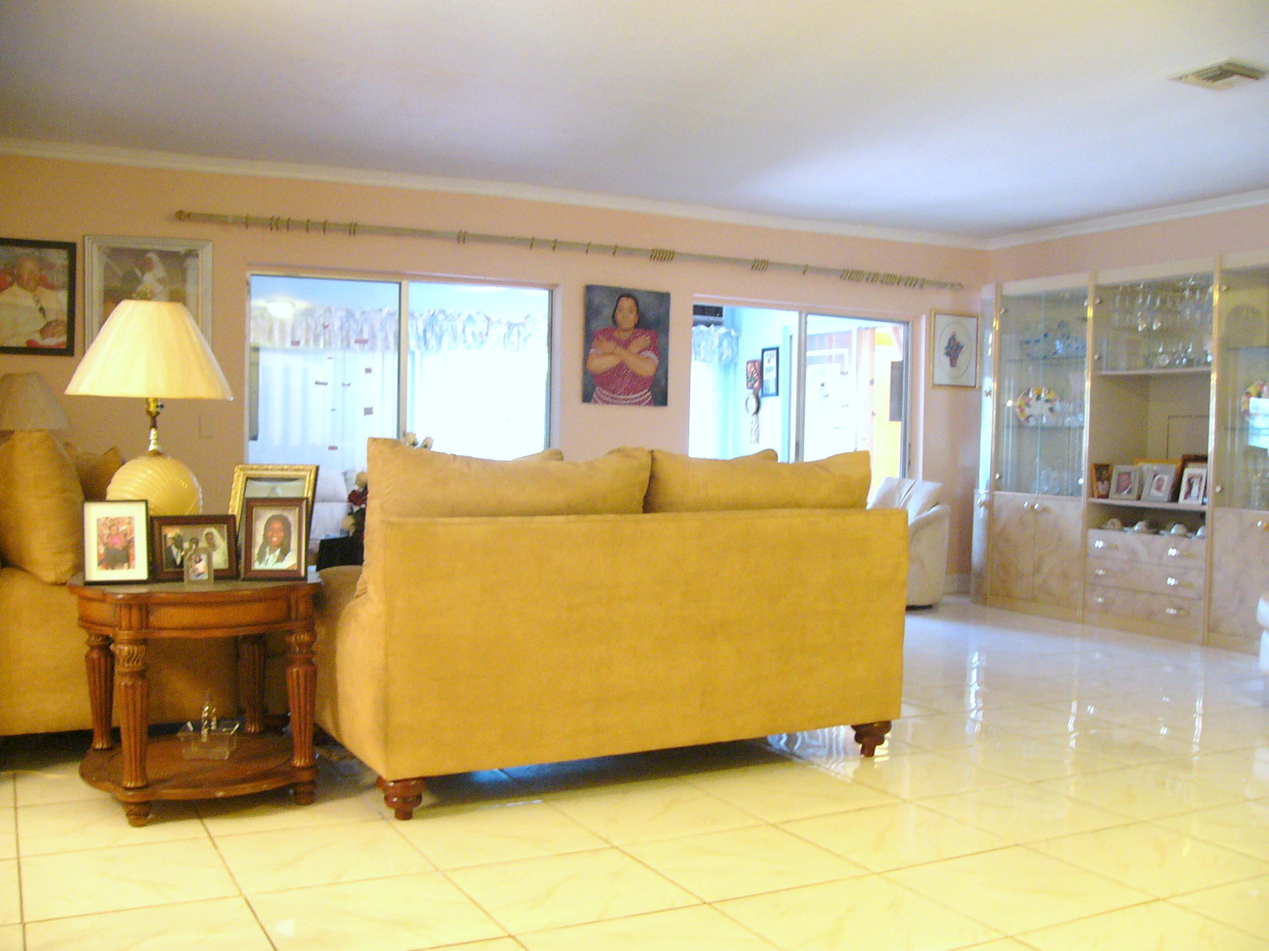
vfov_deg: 39.7
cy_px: 476
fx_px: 1320
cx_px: 634
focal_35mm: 36
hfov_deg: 51.4
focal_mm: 6
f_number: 2.8
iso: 200
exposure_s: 1/6
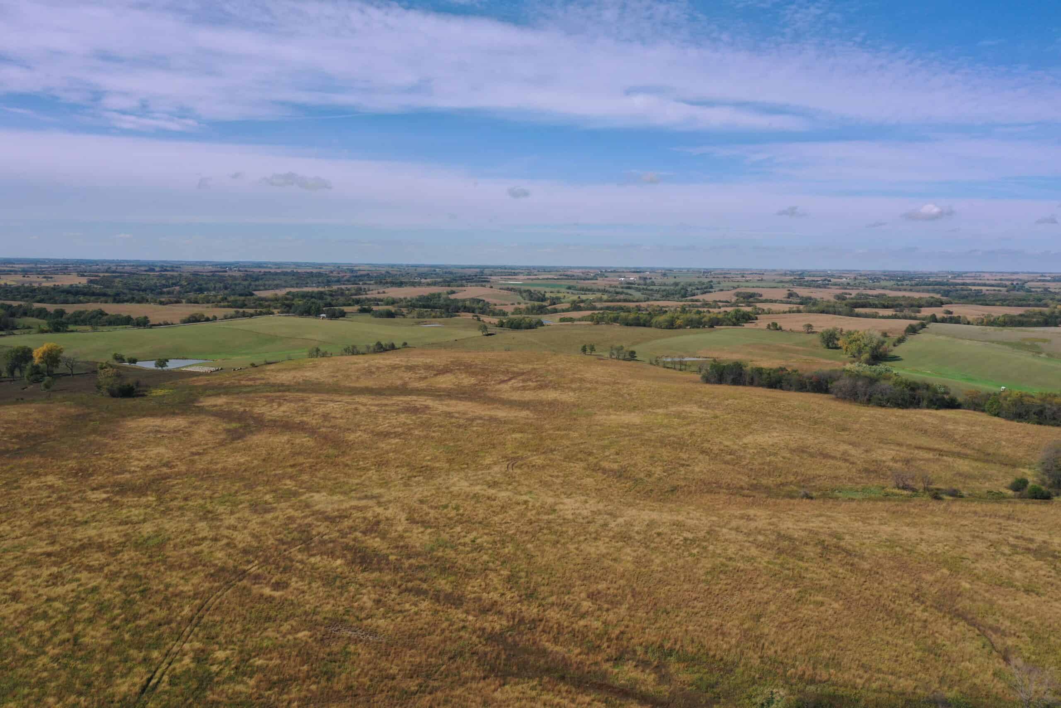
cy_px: 354
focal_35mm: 28
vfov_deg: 46.4
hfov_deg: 65.5
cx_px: 530
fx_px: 825
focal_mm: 10.26
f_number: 6.3
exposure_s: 1/640
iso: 100
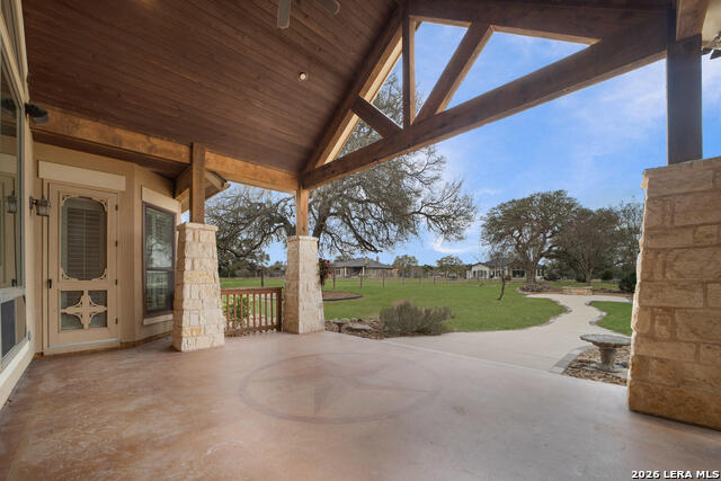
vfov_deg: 81.2
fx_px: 280
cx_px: 360
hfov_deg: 104.2
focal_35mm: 14
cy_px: 240
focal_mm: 14
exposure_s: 1/30
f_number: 8
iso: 160
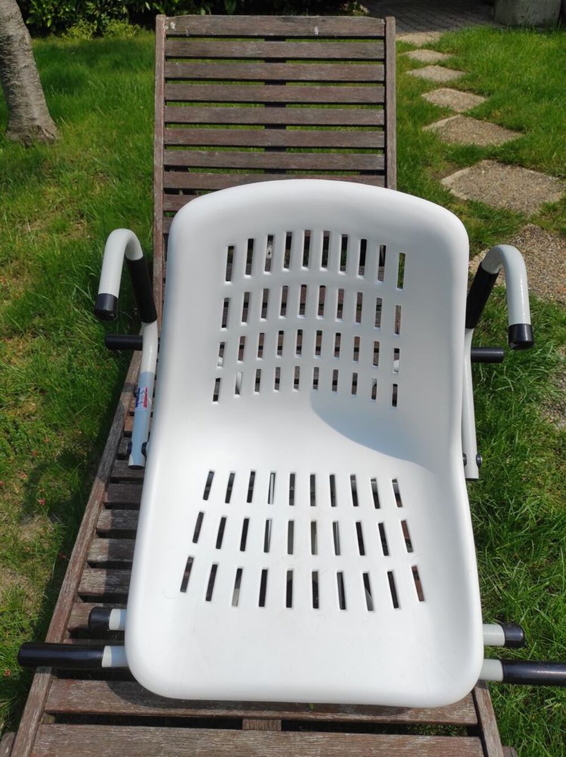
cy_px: 378
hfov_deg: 54.8
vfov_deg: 69.4
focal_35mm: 25
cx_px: 283
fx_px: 546
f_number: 1.89
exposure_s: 1/3316
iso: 100
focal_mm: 5.43
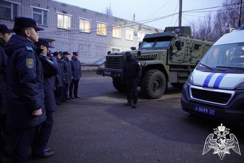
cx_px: 122
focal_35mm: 27
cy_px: 82
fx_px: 183
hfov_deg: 67.4
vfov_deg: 48.0
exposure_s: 1/30
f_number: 3.5
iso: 6400
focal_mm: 18
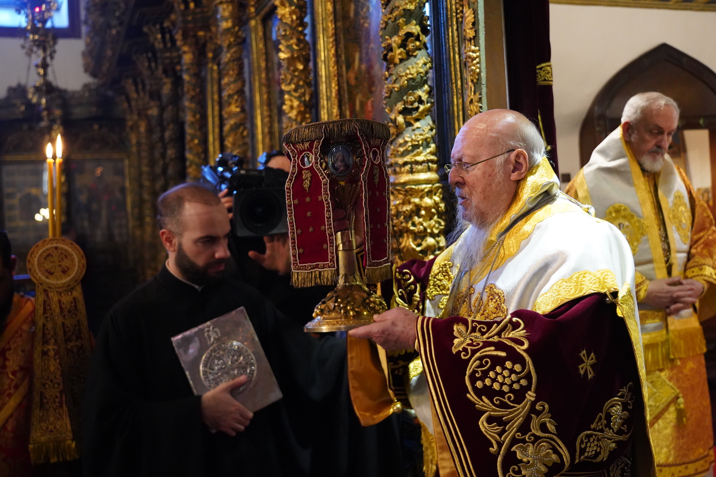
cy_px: 238
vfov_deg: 35.9
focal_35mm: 37
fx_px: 736
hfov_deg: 51.9
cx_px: 358
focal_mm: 37
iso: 10000
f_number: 4
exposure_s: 1/160
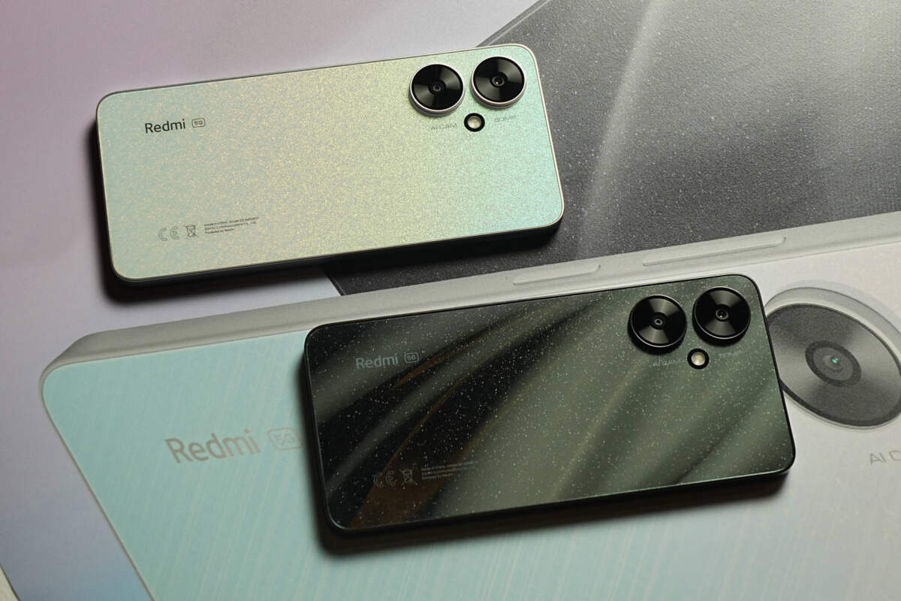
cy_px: 300
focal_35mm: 76
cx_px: 450
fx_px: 1902
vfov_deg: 17.9
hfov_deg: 26.7
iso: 400
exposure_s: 1/200
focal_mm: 51
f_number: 10
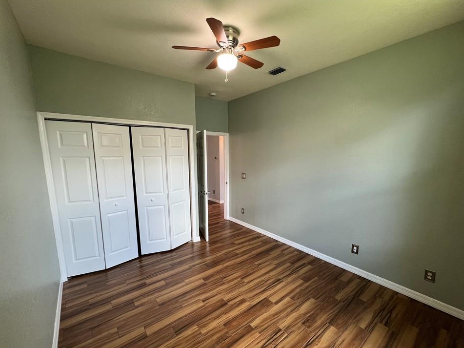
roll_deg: +0.0
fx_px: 188
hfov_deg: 102.1
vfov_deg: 85.5
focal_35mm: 14
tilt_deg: -9.3
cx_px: 235
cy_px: 185
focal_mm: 1.57
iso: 160
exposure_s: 1/120
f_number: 1.8
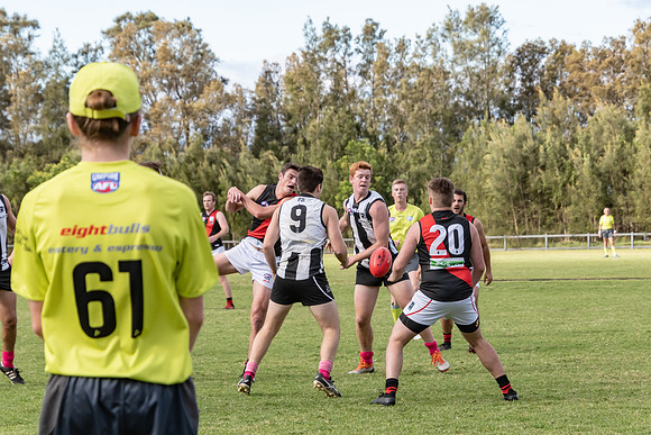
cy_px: 218
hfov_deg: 13.6
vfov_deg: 9.1
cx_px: 326
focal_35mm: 151
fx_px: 2727
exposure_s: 1/1600
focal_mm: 100
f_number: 6.3
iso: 800
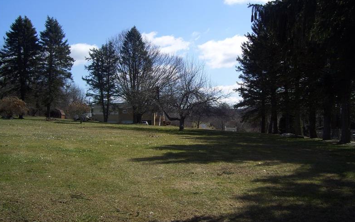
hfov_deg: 50.4
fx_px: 377
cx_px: 177
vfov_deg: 32.7
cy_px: 97
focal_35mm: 39
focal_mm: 6
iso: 80
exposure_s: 1/500
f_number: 4.8
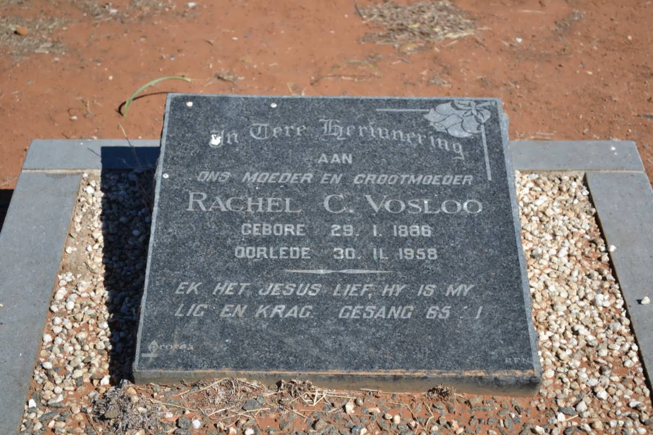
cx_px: 326
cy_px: 218
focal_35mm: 82
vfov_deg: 16.6
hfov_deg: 24.6
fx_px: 1496
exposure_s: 1/125
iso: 125
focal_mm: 55
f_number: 5.6
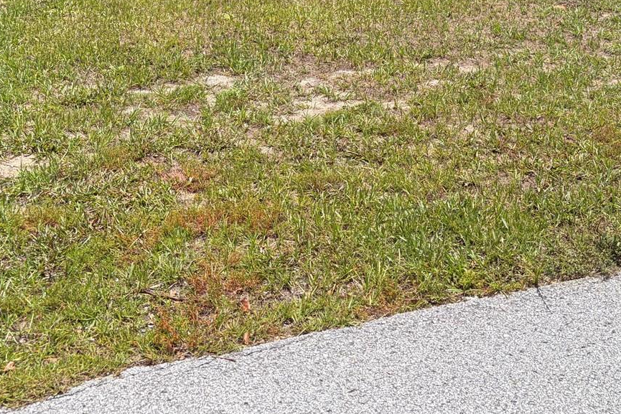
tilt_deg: -13.3
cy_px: 48
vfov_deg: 26.2
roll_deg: -2.5
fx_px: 863
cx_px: 371
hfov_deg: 39.4
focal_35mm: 50
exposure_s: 1/2451
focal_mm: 5.96
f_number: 1.6
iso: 50
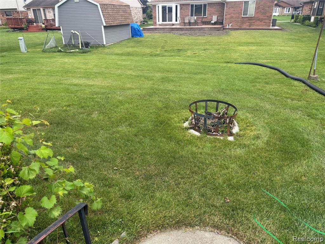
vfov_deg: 56.8
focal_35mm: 24
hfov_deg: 71.6
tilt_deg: -24.1
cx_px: 162
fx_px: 225
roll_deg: +2.9
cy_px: 122
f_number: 1.78
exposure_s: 1/822
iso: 80
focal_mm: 6.76
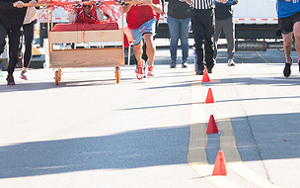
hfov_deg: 6.1
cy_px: 63
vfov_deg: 3.8
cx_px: 235
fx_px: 2804
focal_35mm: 343
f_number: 7.1
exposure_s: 1/500
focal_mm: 130
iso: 640
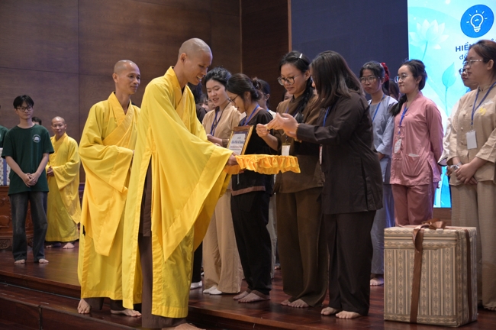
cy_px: 165
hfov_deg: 36.3
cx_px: 248
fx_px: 757
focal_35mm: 55
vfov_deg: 24.6
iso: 4000
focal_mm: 55
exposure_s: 1/160
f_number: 4
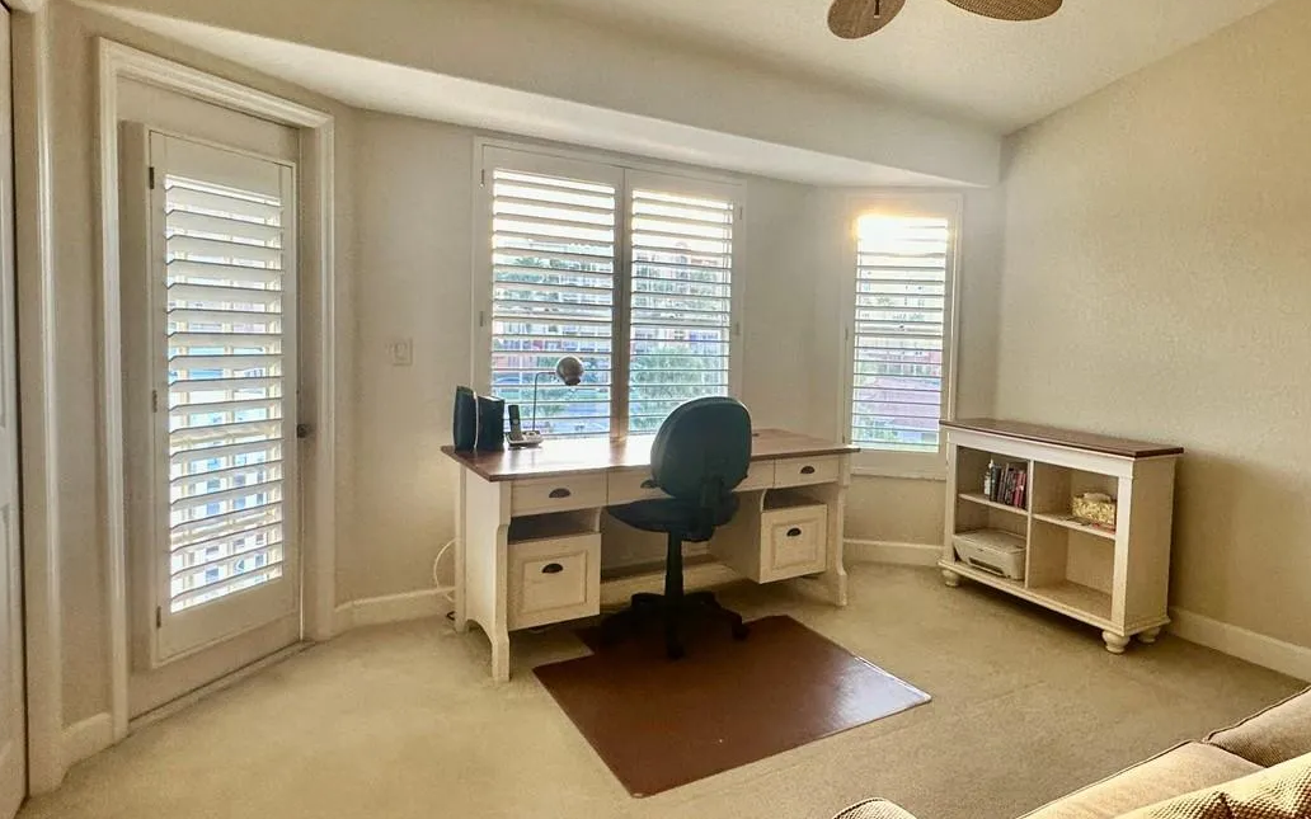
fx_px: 822
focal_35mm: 23
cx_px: 864
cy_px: 382
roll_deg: -2.3
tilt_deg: -2.9
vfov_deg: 53.0
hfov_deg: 75.0
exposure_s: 1/120
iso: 200
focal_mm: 2.22
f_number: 2.2
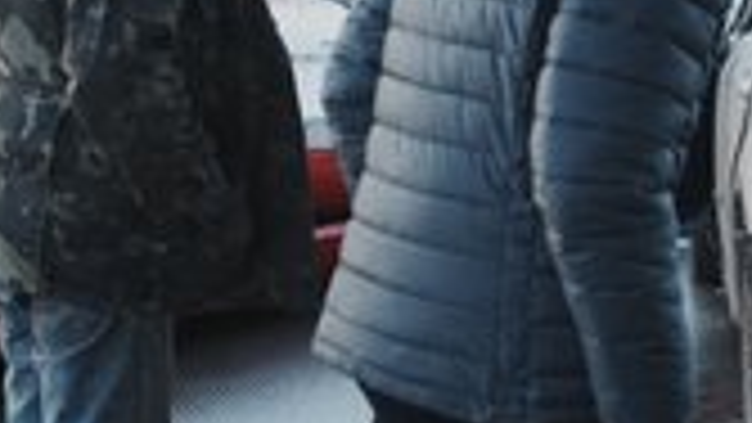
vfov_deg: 9.8
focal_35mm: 123
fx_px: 2453
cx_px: 815
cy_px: 104
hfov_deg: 16.9
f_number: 4.5
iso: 200
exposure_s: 1/320
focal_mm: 49
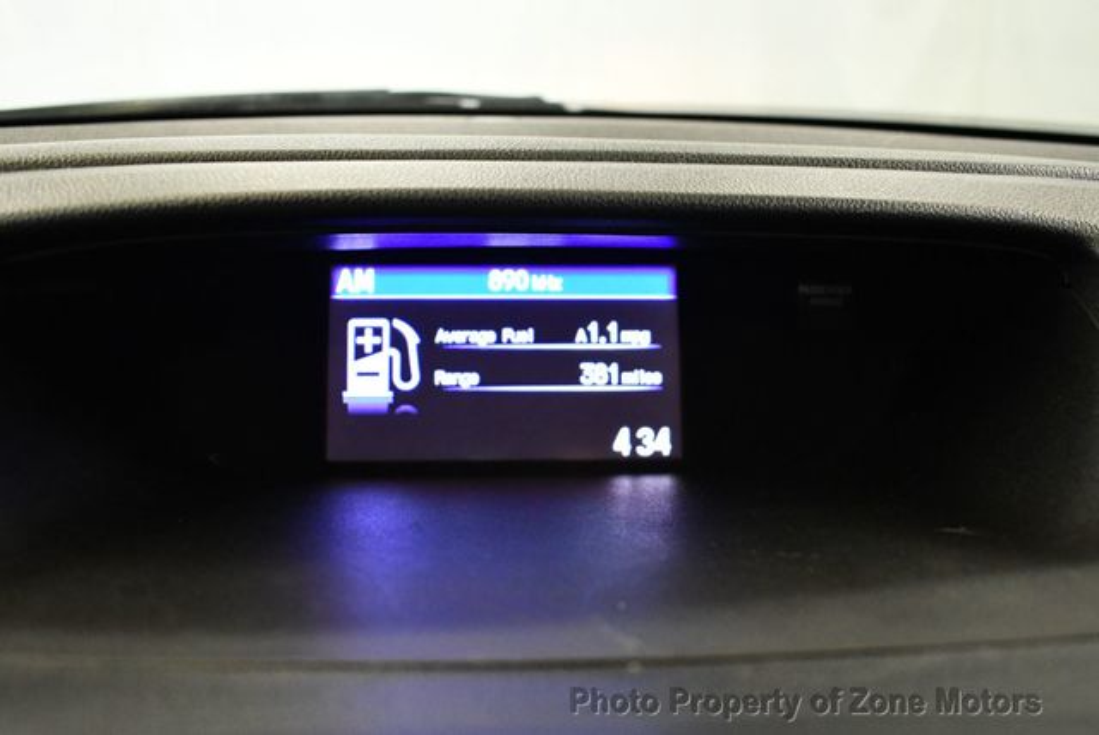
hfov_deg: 53.1
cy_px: 368
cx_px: 550
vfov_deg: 36.9
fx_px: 1100
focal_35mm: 36
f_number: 3.5
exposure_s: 1/125
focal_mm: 18
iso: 2800
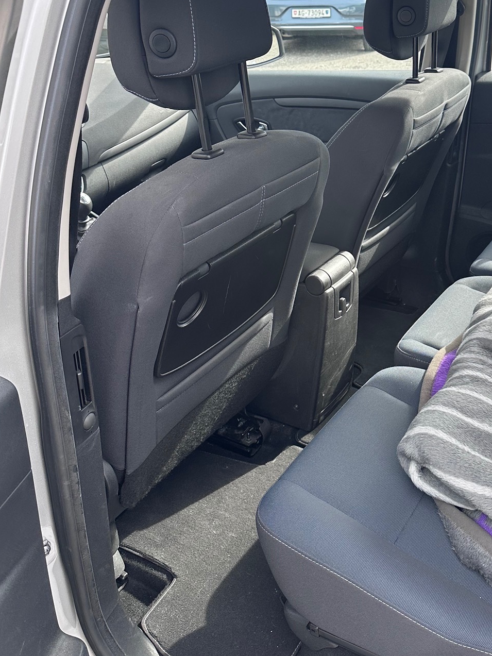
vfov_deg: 48.4
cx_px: 376
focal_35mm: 38
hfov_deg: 36.7
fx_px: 720
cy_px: 234
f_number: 1.78
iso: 80
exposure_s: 1/402
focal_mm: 6.86
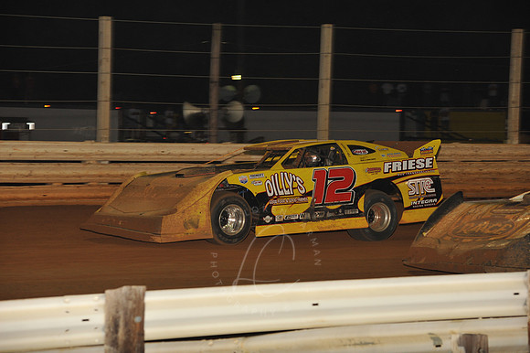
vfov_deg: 8.8
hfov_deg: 13.3
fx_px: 2281
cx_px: 265
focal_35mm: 155
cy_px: 176
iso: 1000
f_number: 7.1
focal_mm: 155
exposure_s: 1/320
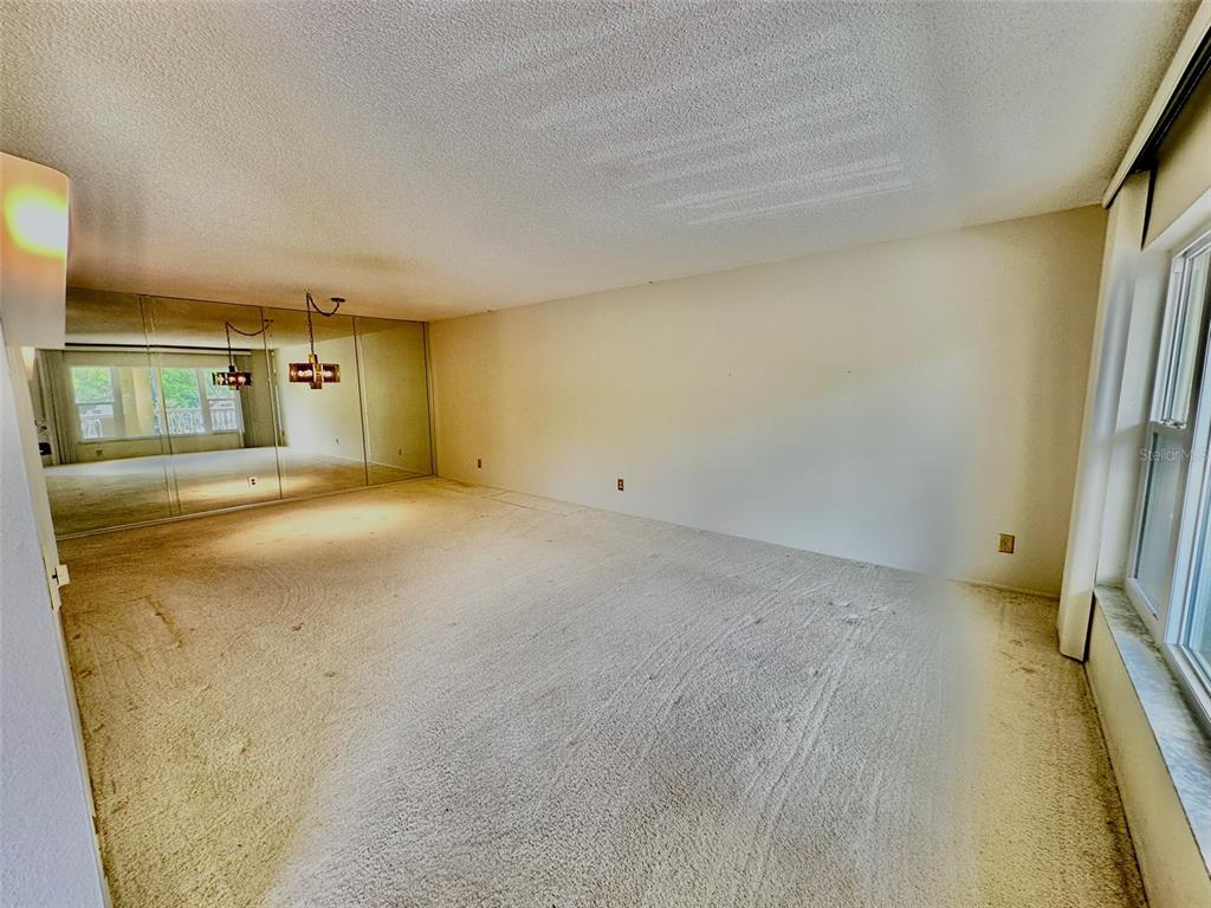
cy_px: 454
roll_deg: +0.4
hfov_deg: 102.1
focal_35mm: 14
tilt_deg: -7.6
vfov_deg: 85.7
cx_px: 606
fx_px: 490
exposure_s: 1/120
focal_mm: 2.22
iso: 100
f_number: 2.2
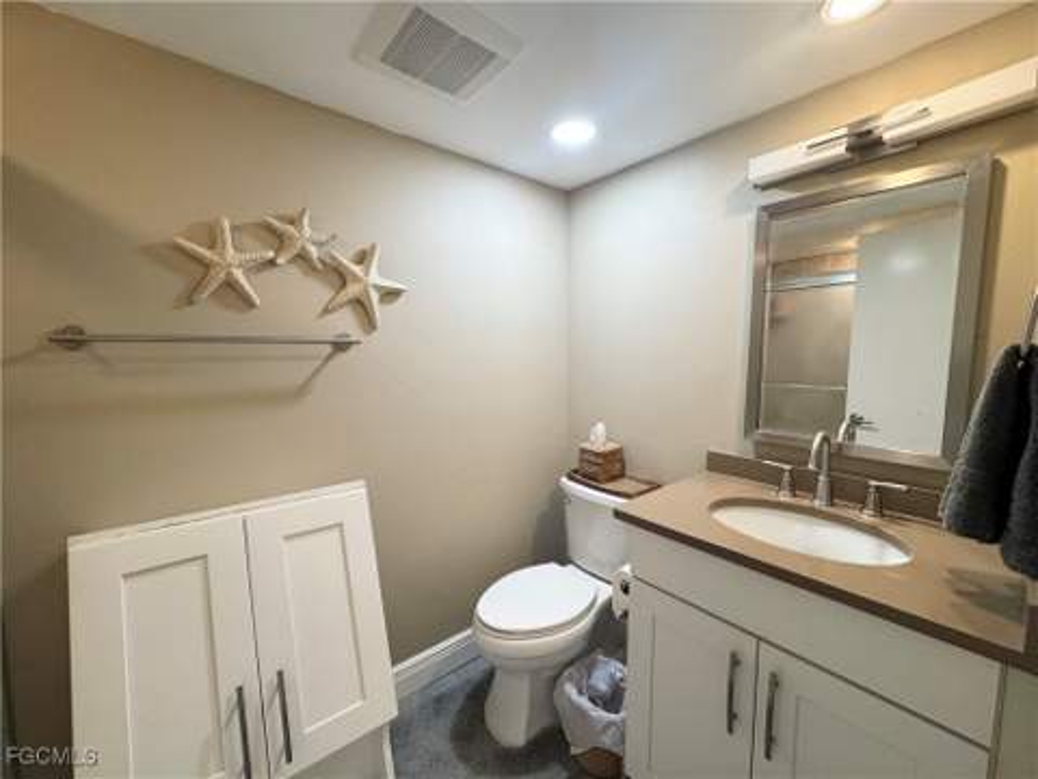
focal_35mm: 14
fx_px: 420
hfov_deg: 102.1
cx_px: 519
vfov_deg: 85.7
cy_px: 390
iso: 250
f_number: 2.2
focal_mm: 2.22
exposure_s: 1/120
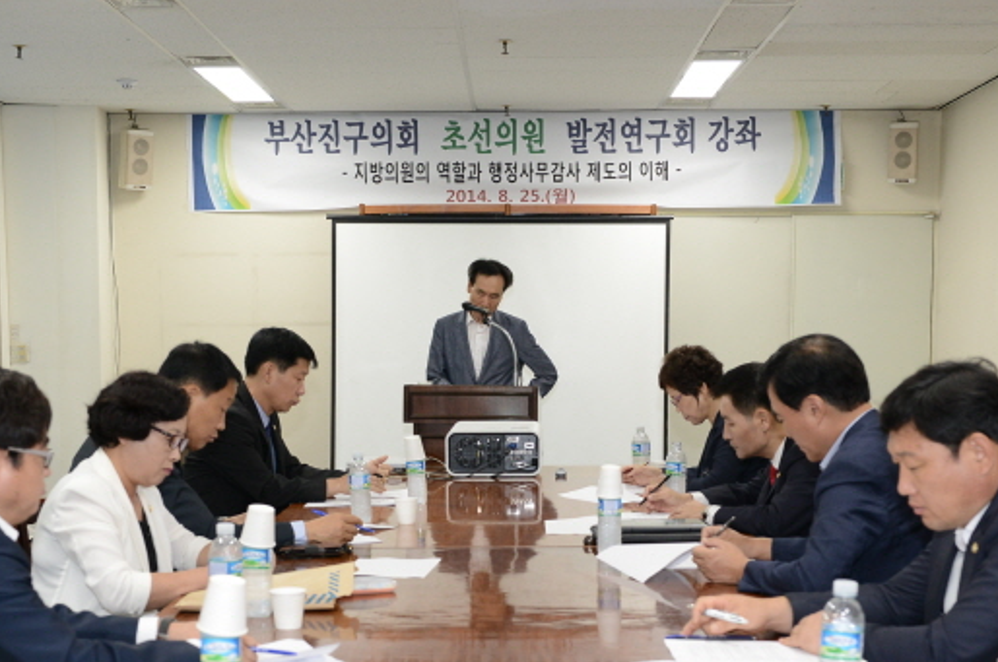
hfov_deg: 35.7
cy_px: 510
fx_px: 1550
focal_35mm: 56
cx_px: 480
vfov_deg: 23.8
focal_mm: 36
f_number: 5
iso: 1250
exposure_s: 1/100
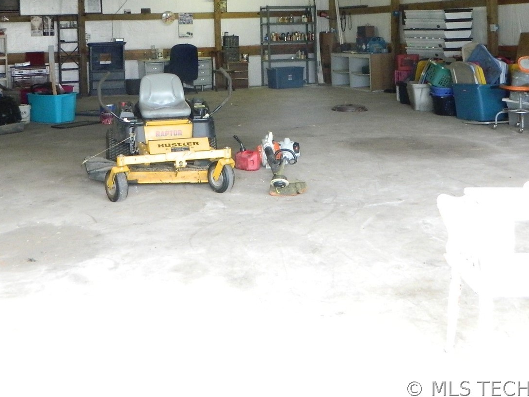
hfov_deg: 42.9
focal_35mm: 44
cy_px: 55
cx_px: 253
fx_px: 672
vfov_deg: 31.6
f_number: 3.1
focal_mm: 4.5
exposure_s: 1/30
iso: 450
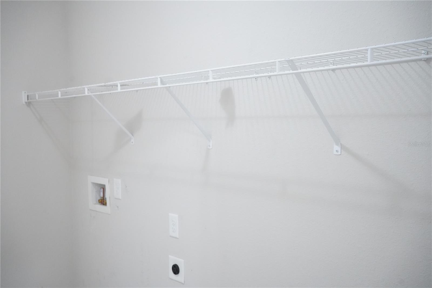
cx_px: 216
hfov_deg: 54.4
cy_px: 144
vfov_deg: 37.8
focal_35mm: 35
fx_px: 420
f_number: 6.3
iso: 12800
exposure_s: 1/60
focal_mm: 35
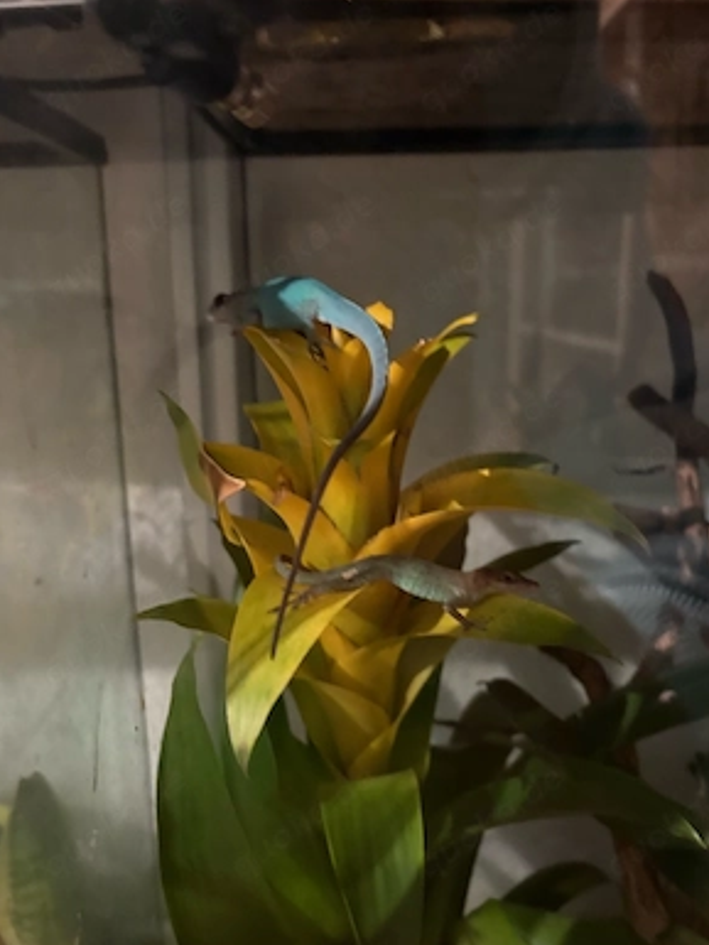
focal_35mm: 27
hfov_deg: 51.4
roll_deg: +1.1
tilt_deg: -11.7
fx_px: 737
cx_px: 356
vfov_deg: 65.3
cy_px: 466
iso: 800
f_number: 1.6
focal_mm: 5.96
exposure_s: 1/25
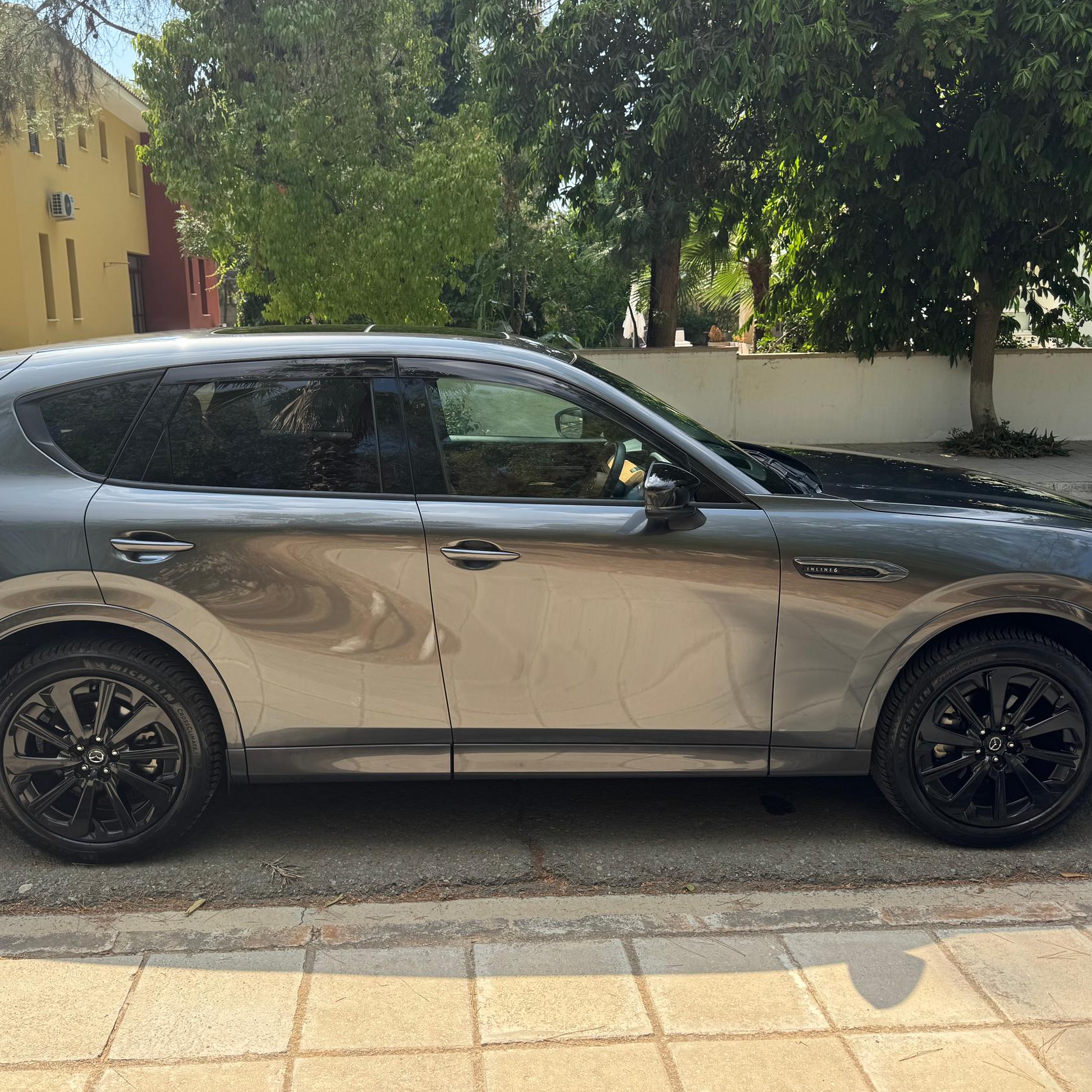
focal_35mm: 29
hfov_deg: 55.4
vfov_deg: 55.6
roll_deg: +1.1
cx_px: 472
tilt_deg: -11.3
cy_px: 536
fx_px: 1035
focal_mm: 6.76
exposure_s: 1/1597
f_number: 1.78
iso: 80
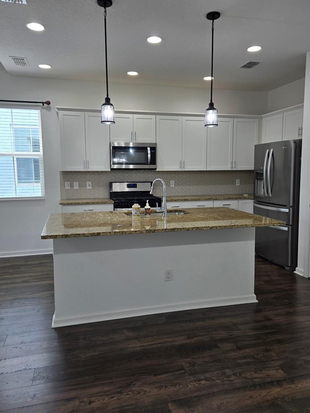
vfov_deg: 65.3
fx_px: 322
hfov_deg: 51.4
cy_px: 203
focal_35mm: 27
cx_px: 159
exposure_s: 1/120
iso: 64
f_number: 1.8
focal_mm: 5.4
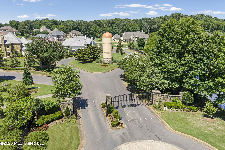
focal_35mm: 28
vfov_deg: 46.4
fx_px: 175
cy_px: 75
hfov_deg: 65.5
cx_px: 112
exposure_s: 1/800
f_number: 2.8
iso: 200
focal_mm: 14.45
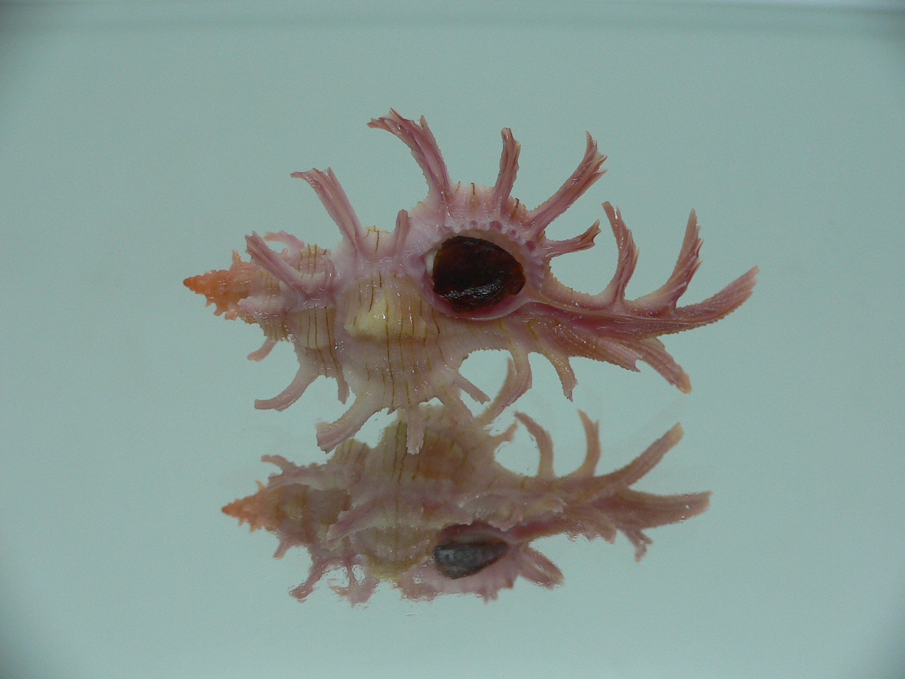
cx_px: 452
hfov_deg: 52.6
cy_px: 340
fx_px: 915
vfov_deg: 40.7
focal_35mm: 35
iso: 80
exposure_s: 1/60
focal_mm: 4.6
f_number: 2.8
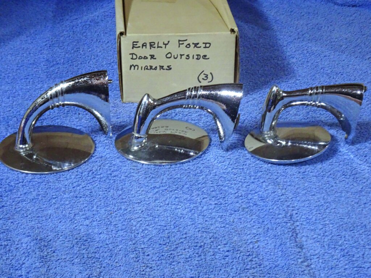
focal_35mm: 66
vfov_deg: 22.3
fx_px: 707
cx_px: 186
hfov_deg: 29.4
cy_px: 139
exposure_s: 1/25
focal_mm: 11.32
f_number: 4.5
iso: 800
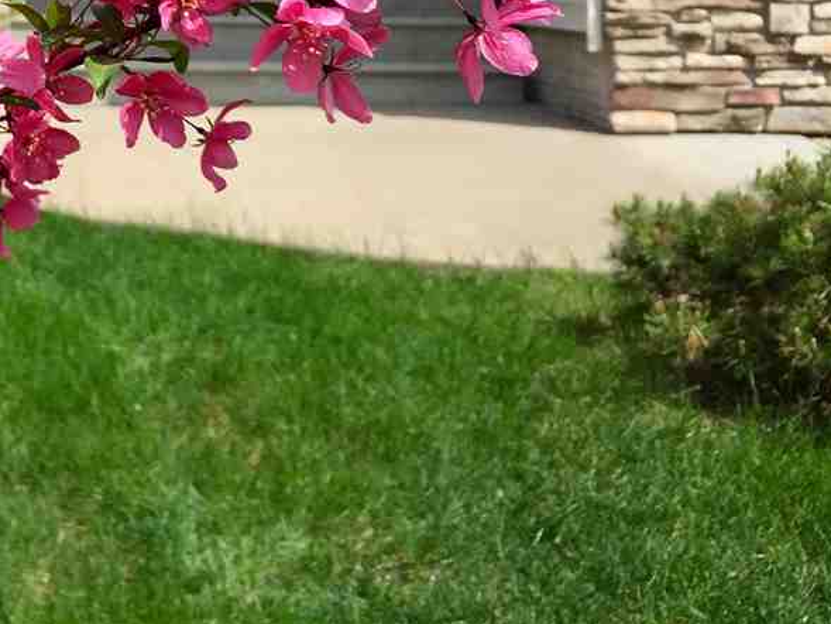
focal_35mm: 63
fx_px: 1513
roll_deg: +0.2
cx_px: -34
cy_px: -48
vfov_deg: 22.1
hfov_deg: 28.5
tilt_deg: +1.4
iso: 32
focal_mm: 4.15
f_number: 2.2
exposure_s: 1/2639
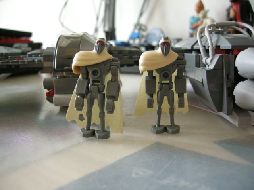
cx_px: 127
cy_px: 95
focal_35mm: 36
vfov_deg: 39.7
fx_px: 264
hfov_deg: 51.4
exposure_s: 1/64
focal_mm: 7.5
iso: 355
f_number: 2.7
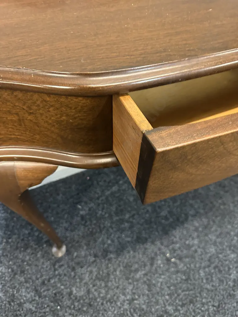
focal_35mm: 24
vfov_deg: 71.6
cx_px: 119
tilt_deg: -54.8
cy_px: 158
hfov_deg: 56.8
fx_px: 220
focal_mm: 6.86
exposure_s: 1/33
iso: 640
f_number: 1.78
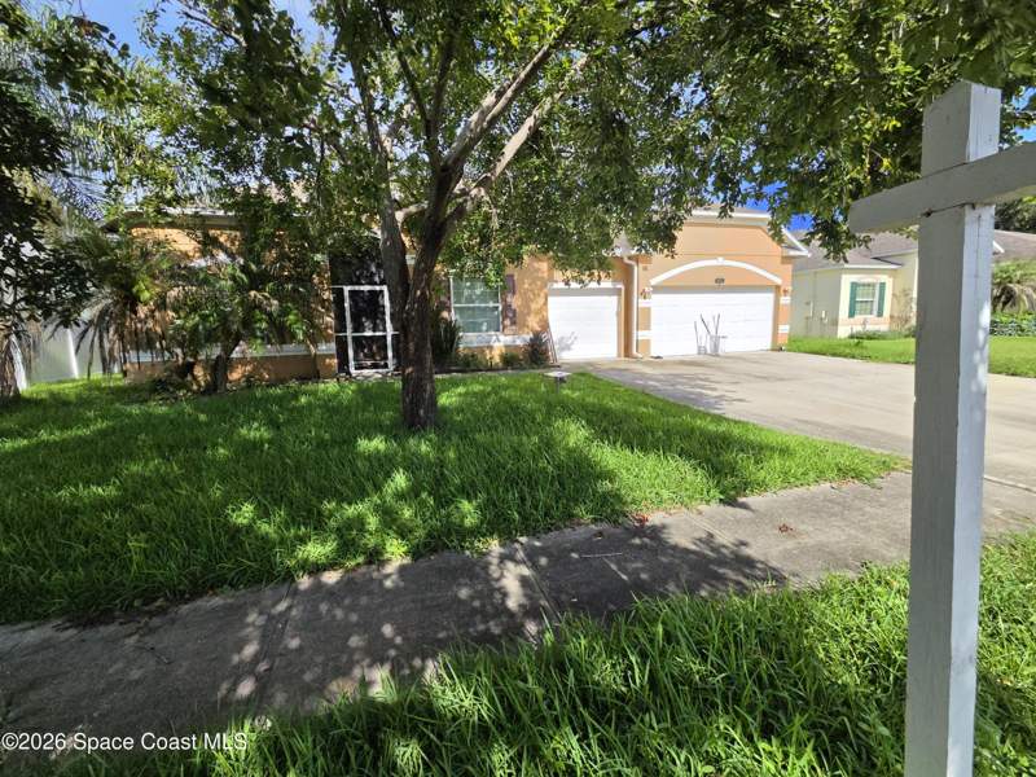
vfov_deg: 89.9
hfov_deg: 106.2
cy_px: 388
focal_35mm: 13
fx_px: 389
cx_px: 518
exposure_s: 1/3768
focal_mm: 2.2
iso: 100
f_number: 2.2
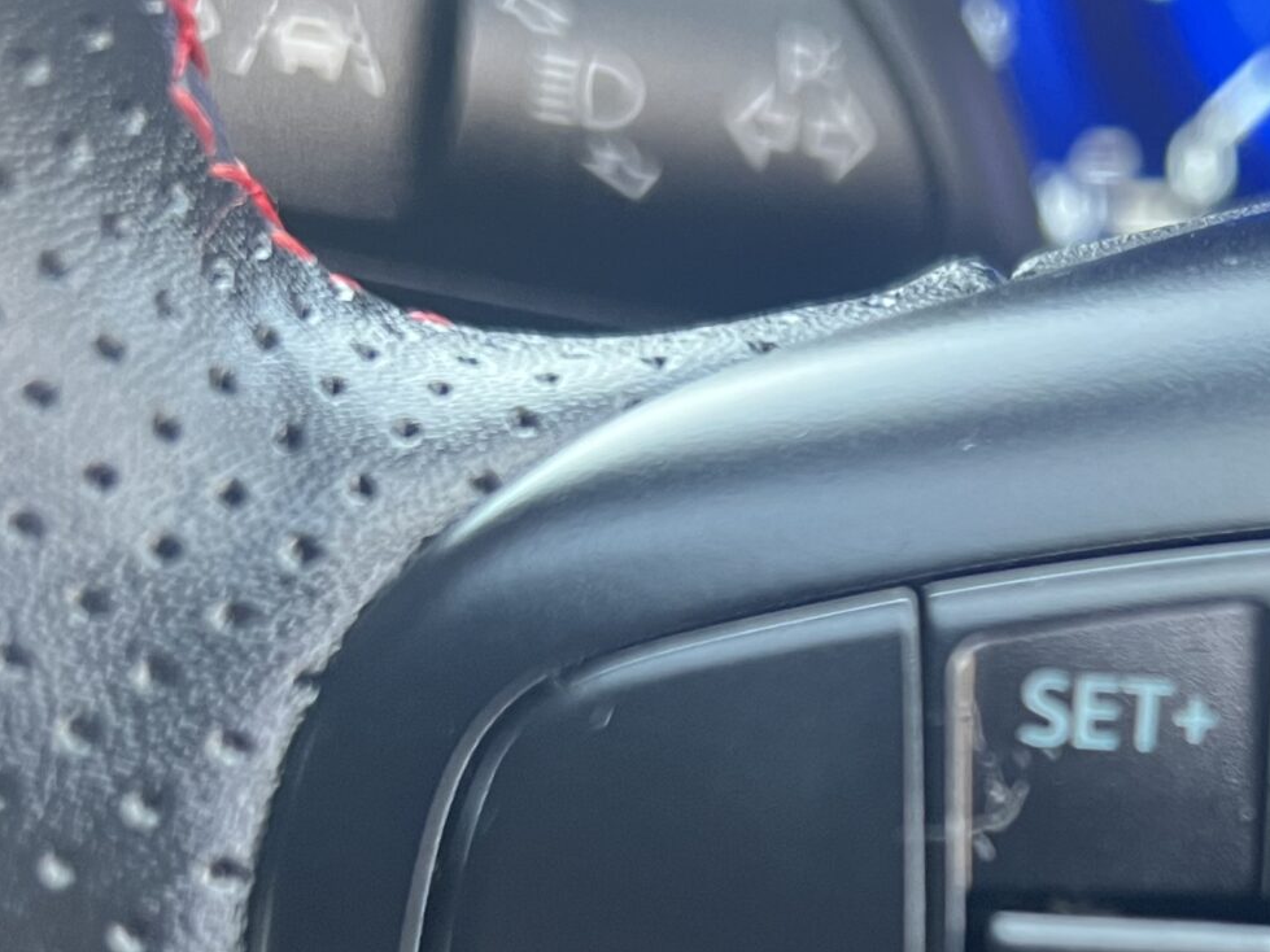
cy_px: 1057
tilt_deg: -31.5
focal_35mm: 68
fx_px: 2494
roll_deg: +0.9
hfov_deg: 28.0
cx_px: 994
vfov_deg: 20.6
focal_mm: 5.7
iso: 400
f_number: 1.5
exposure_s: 1/60
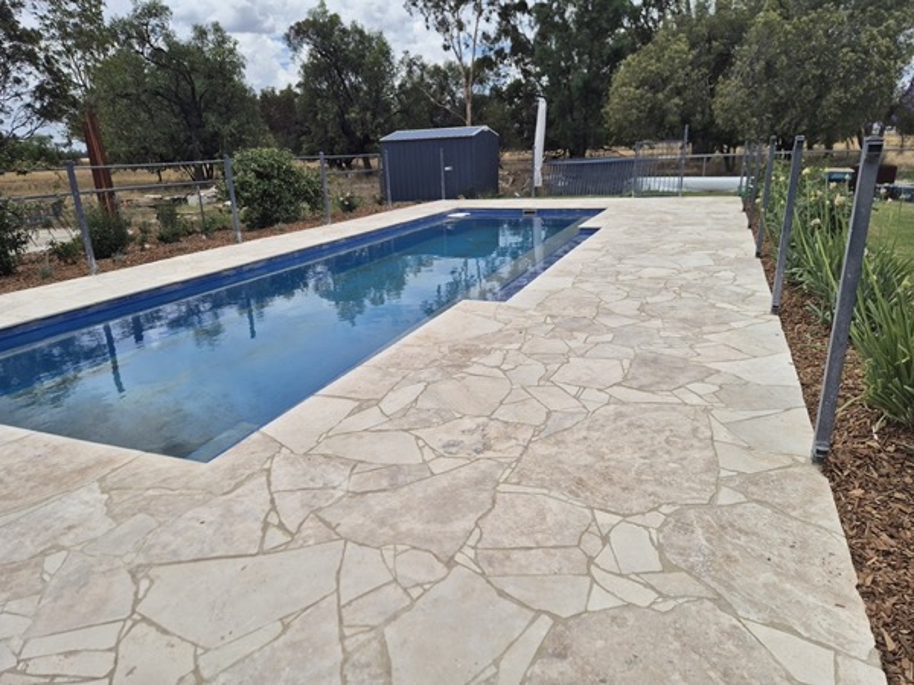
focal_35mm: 23
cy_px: 342
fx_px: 607
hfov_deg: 73.9
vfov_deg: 58.9
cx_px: 457
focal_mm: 5.4
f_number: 1.8
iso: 25
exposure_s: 1/3784
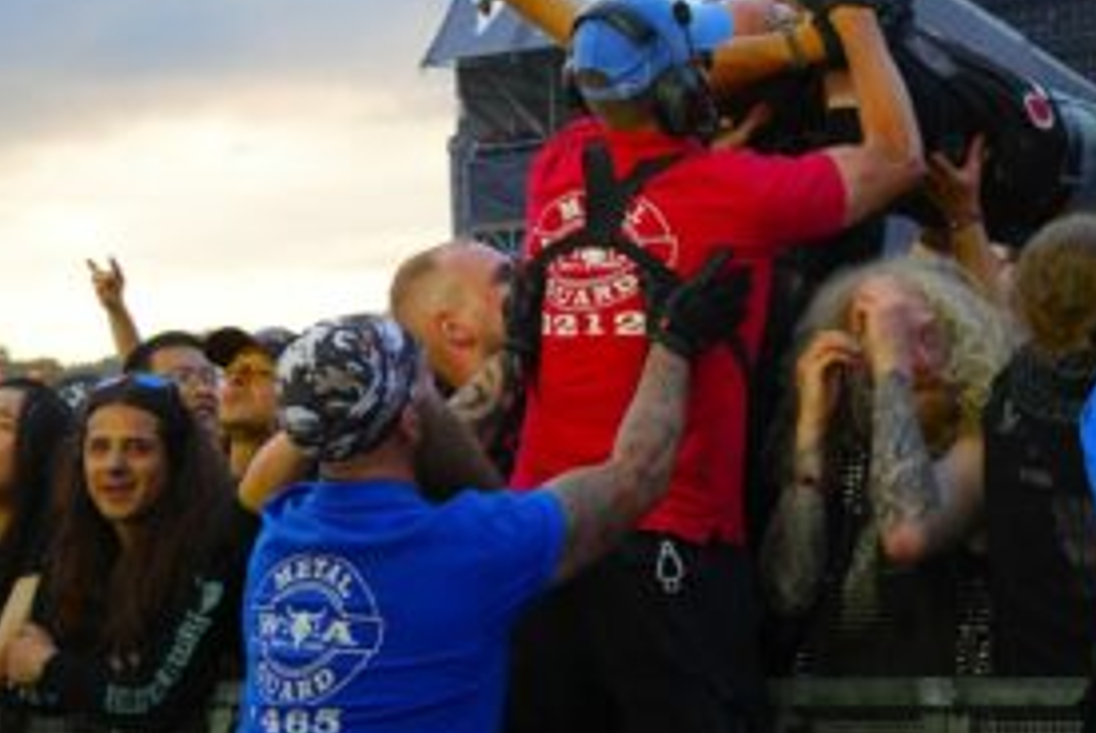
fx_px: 2804
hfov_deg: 21.5
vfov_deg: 14.9
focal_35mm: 92
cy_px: 259
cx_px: 1052
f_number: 4
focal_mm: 22
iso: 200
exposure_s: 1/160
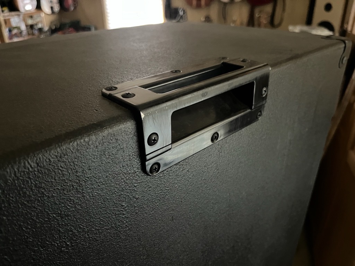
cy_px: 133
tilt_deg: -28.2
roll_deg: +1.4
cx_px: 178
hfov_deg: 67.3
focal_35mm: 26
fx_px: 267
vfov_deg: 53.1
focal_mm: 5.1
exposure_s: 1/30
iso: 1000
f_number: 1.6
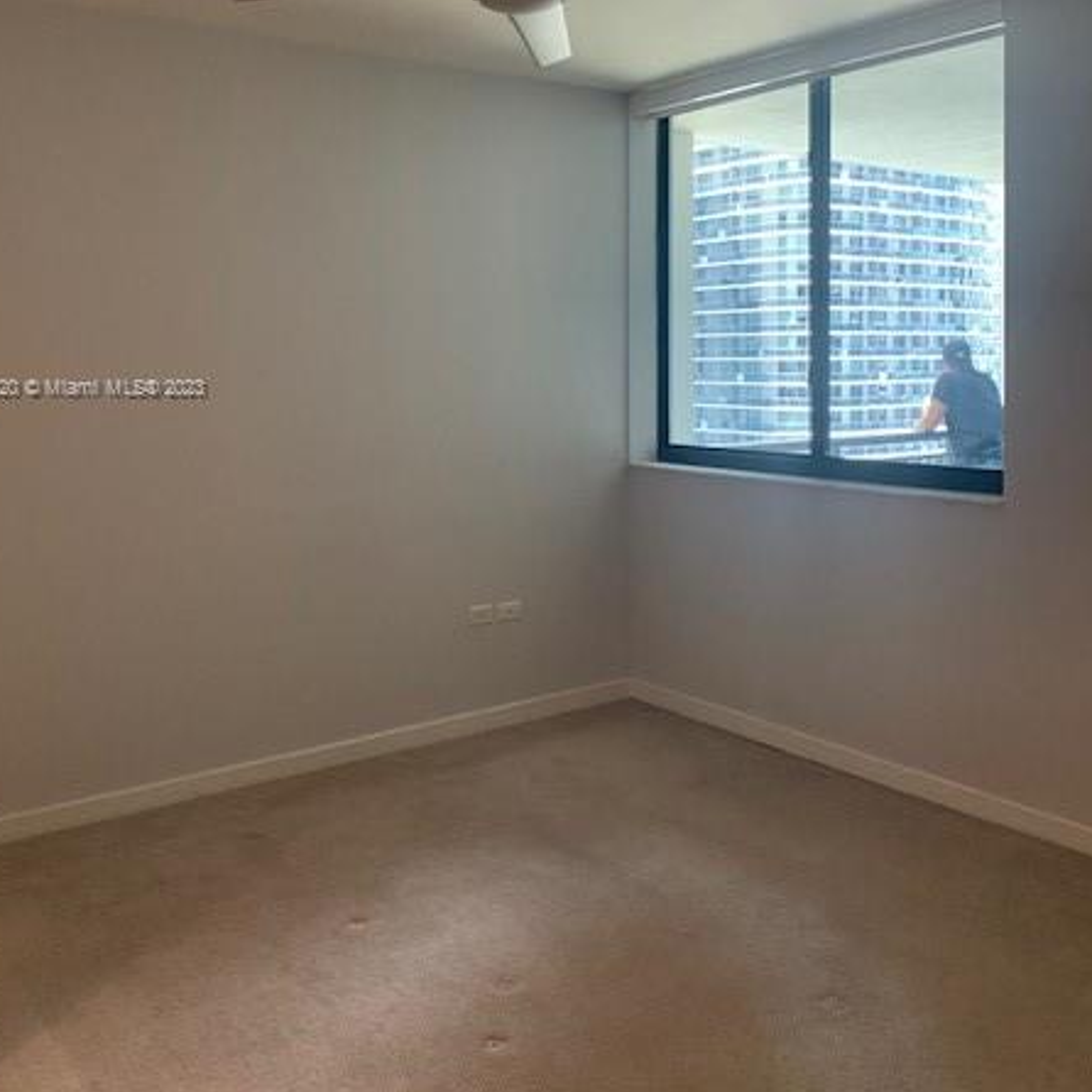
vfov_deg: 49.1
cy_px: 389
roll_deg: -0.4
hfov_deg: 49.7
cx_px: 512
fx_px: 1178
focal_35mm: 33
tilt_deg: -0.5
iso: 160
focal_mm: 4.25
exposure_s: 1/60
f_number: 1.8
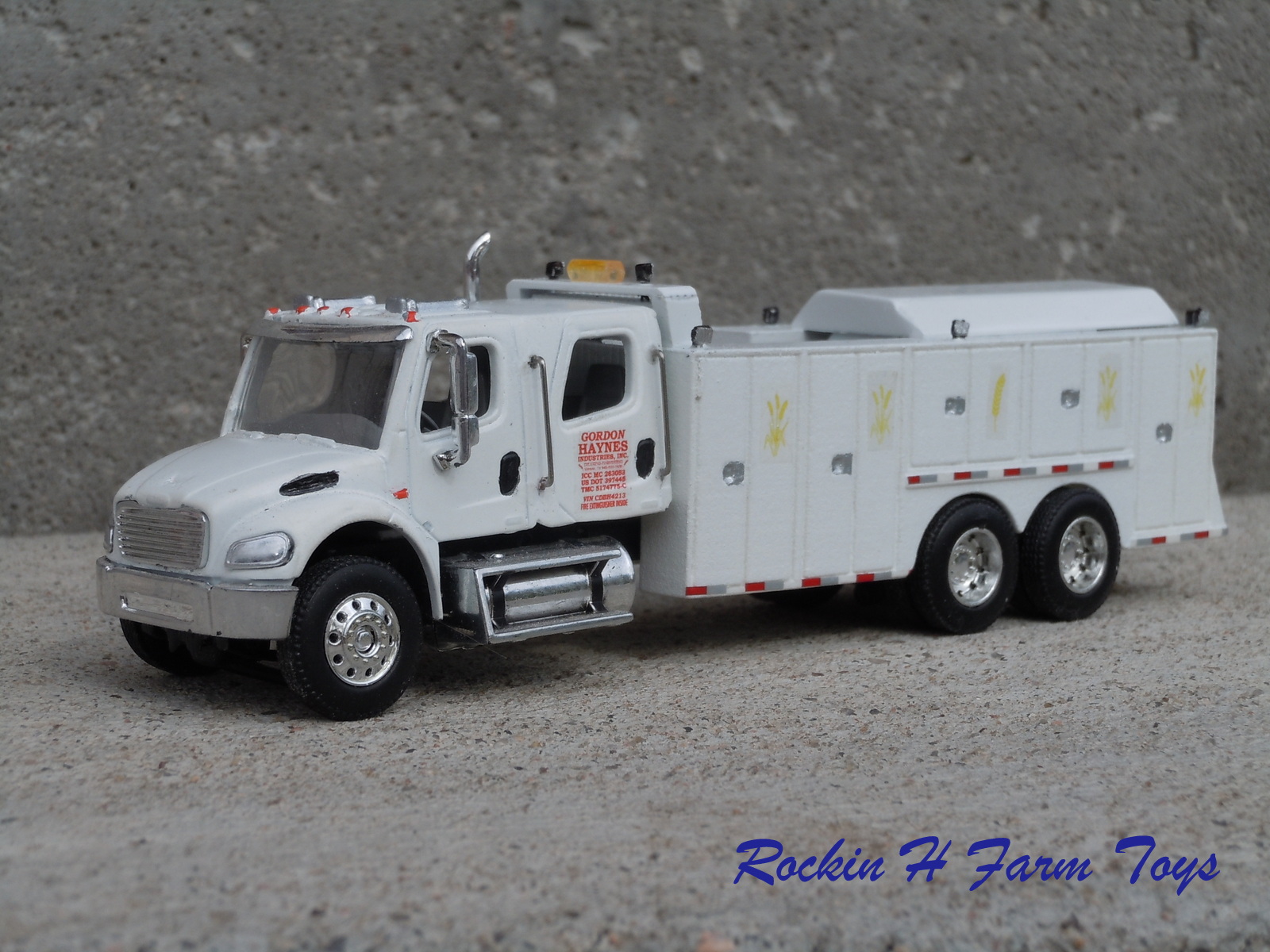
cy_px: 476
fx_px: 3192
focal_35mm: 87
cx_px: 635
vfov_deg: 17.0
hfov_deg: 22.5
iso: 100
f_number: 5.3
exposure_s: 1/500
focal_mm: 15.6
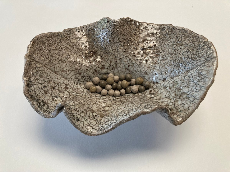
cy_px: 86
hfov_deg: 63.4
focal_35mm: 28
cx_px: 115
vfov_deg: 49.7
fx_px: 186
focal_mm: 3.99
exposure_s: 1/113
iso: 80
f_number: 1.8
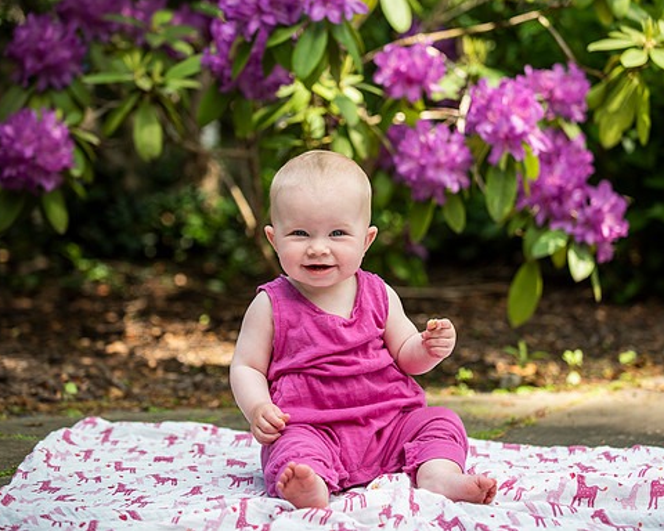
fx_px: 2260
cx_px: 367
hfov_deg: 16.7
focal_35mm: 115
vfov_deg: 13.4
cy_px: 256
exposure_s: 1/1000
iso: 400
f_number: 2.8
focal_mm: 98
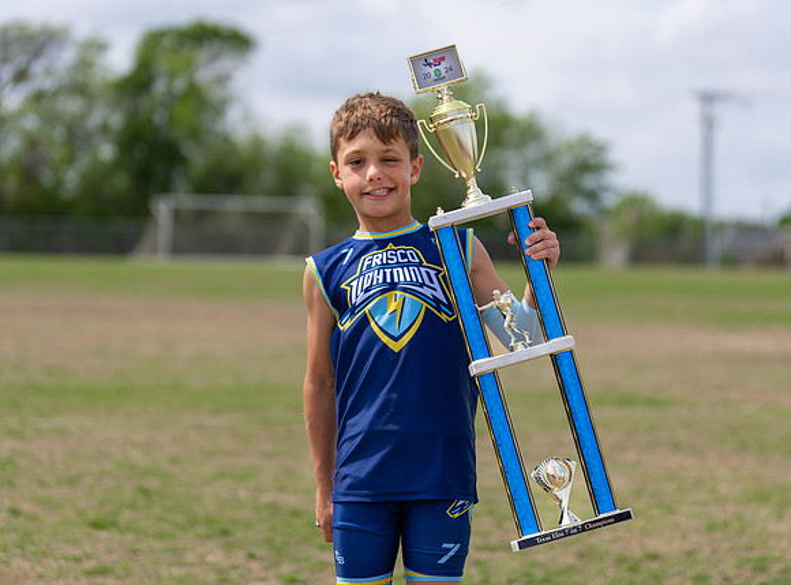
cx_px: 437
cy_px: 295
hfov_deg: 16.7
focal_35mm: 119
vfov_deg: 12.4
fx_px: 2701
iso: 100
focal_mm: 96
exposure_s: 1/2000
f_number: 2.8
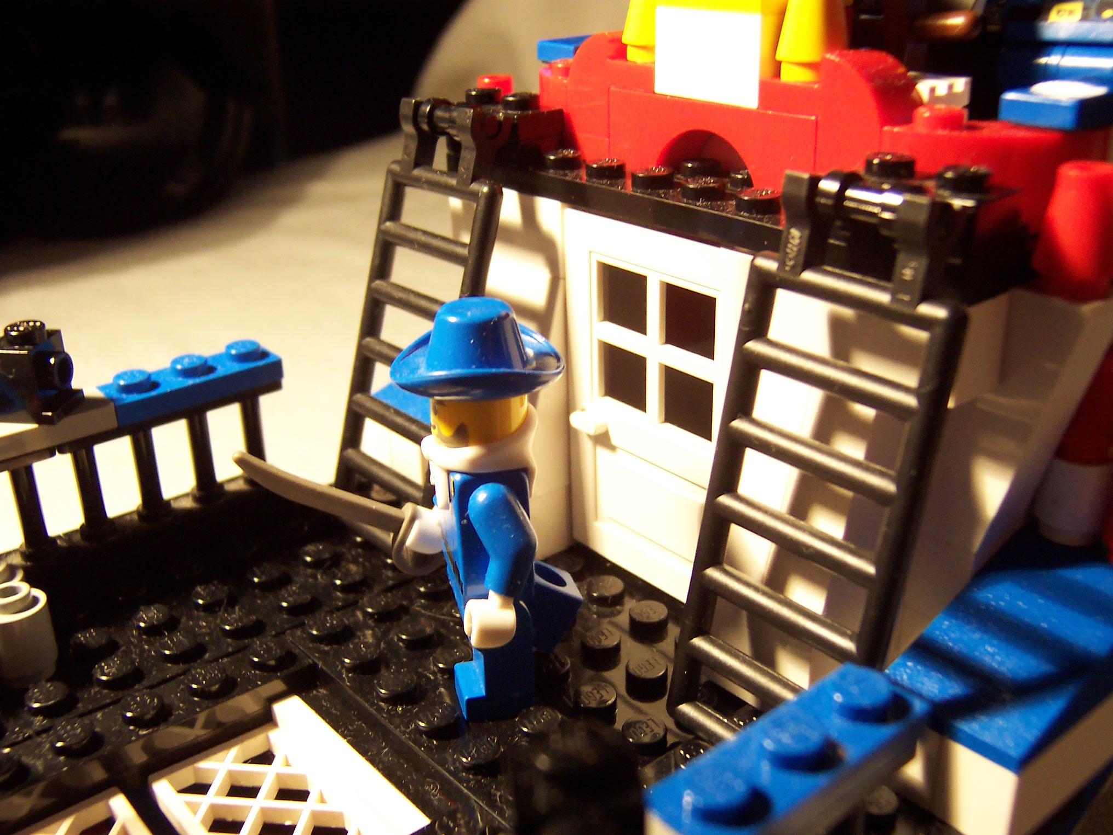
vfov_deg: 39.7
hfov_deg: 51.4
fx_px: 1157
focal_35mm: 36
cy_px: 418
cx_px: 556
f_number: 2.8
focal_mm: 5.6
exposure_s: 1/30
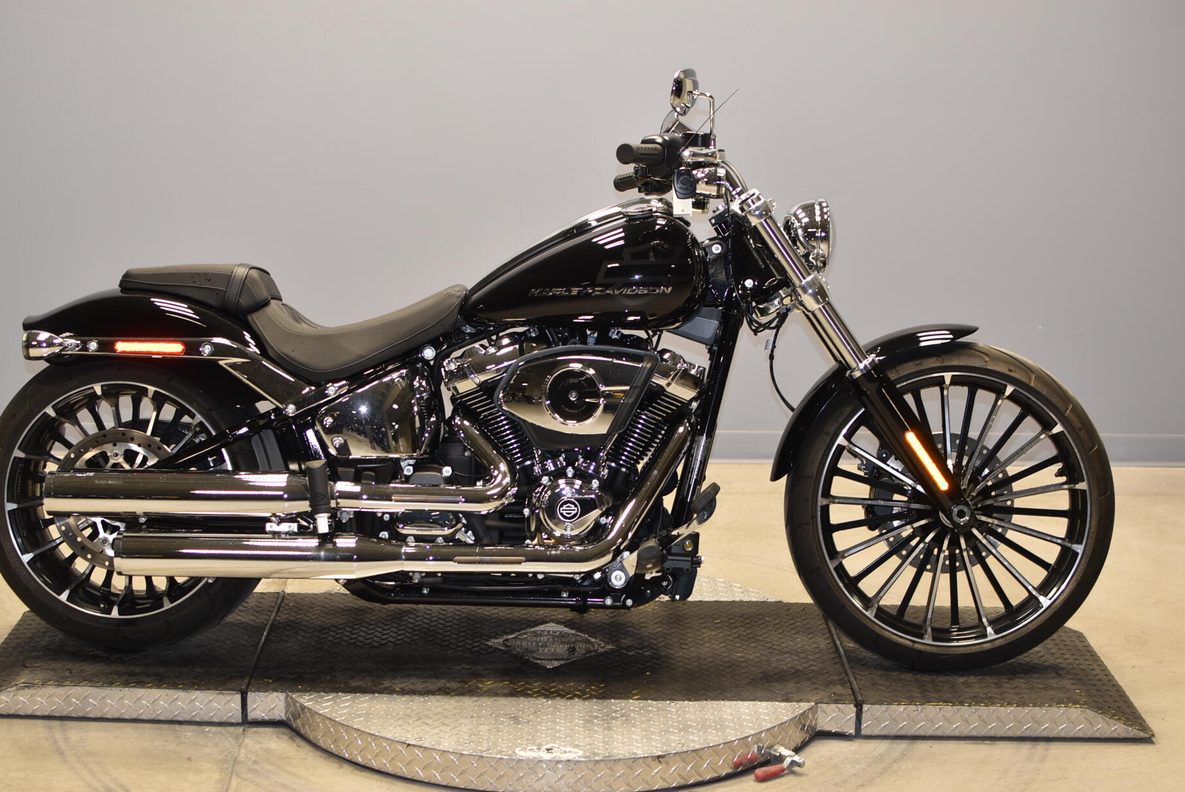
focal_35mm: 58
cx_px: 542
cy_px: 409
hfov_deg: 34.7
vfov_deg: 23.6
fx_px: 1896
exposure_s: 1/40
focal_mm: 35
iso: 100
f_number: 2.8
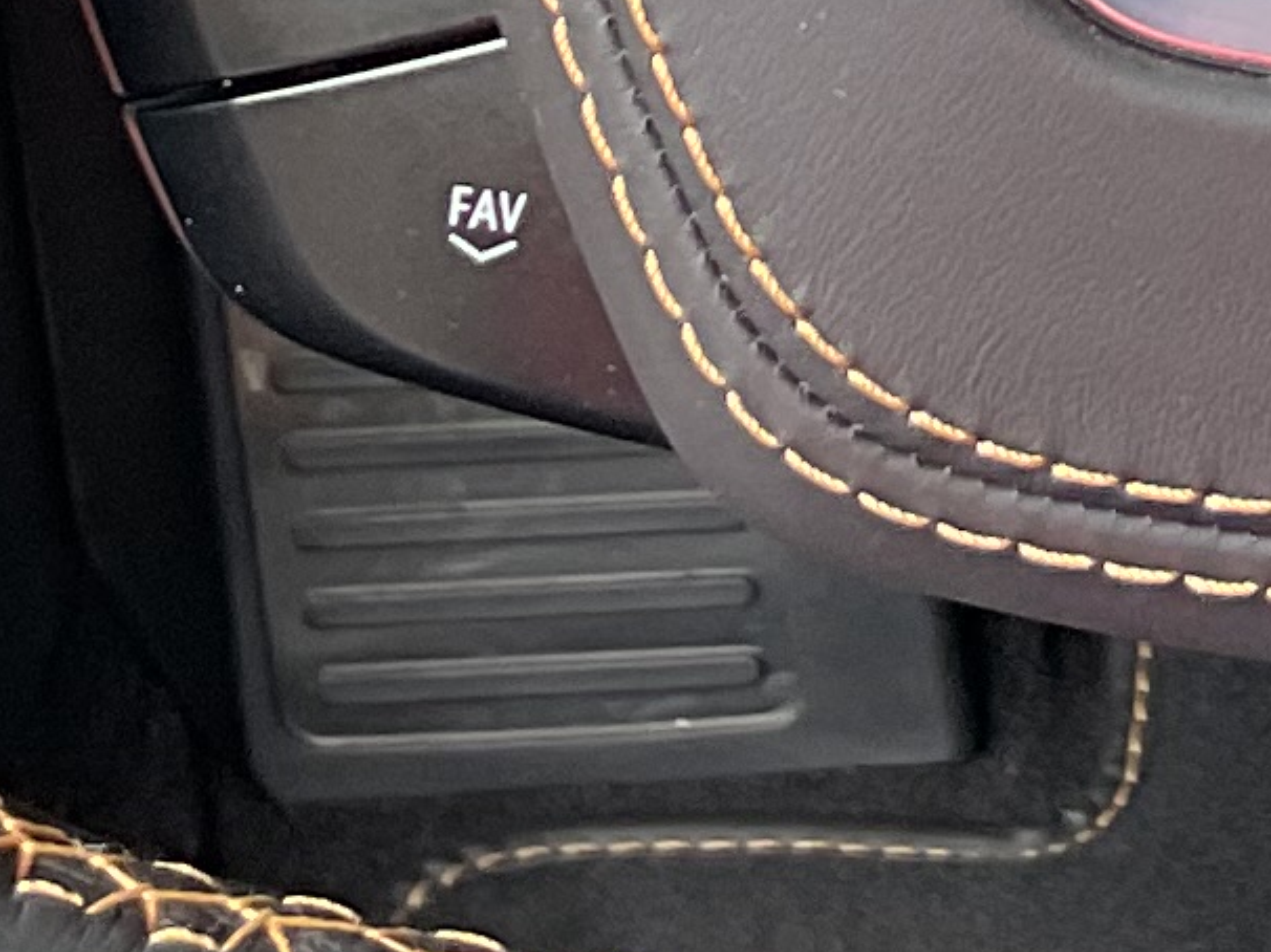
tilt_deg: -25.2
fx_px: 7084
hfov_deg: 9.9
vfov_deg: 7.2
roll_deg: +0.0
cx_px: 1921
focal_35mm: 193
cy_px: -1384
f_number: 1.8
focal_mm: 3
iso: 32
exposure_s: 1/60
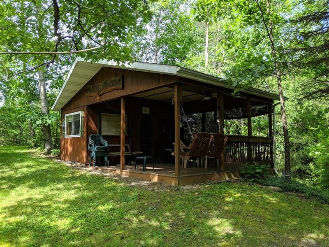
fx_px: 257
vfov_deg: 51.4
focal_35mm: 27
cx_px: 164
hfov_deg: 65.3
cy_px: 124
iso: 47
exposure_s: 1/304
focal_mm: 4.44
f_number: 1.8
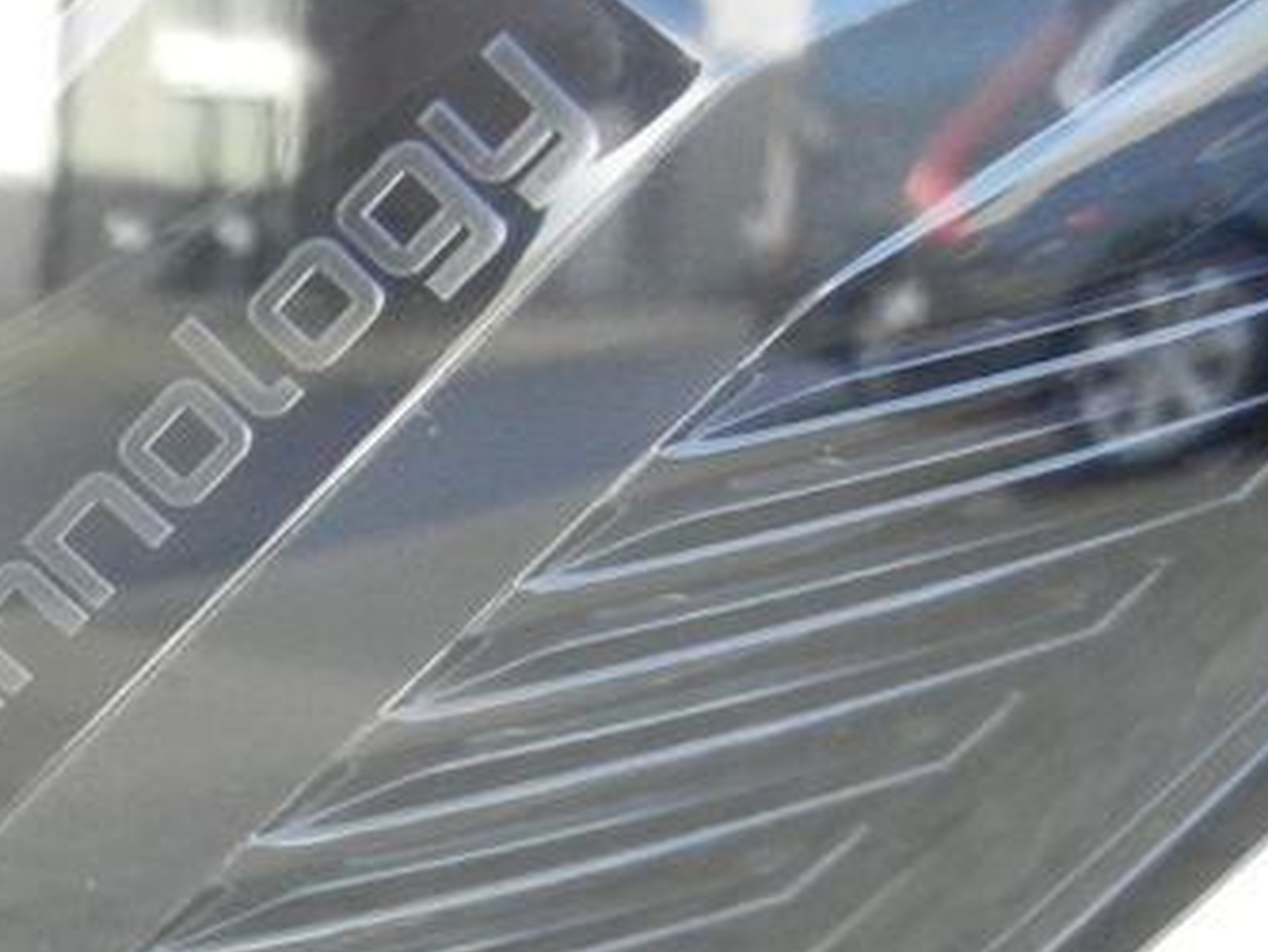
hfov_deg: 19.6
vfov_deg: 15.9
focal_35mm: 90
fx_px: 3298
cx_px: -495
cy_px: 1078
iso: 640
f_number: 3.5
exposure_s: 1/157
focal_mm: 5.4
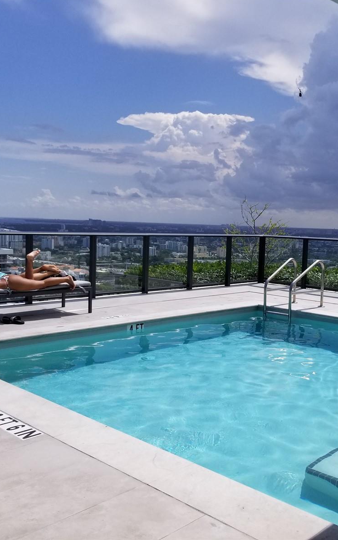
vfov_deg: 52.7
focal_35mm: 37
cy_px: 269
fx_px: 545
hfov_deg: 34.2
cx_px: 219
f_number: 1.7
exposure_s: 1/4320
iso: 50
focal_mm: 4.3
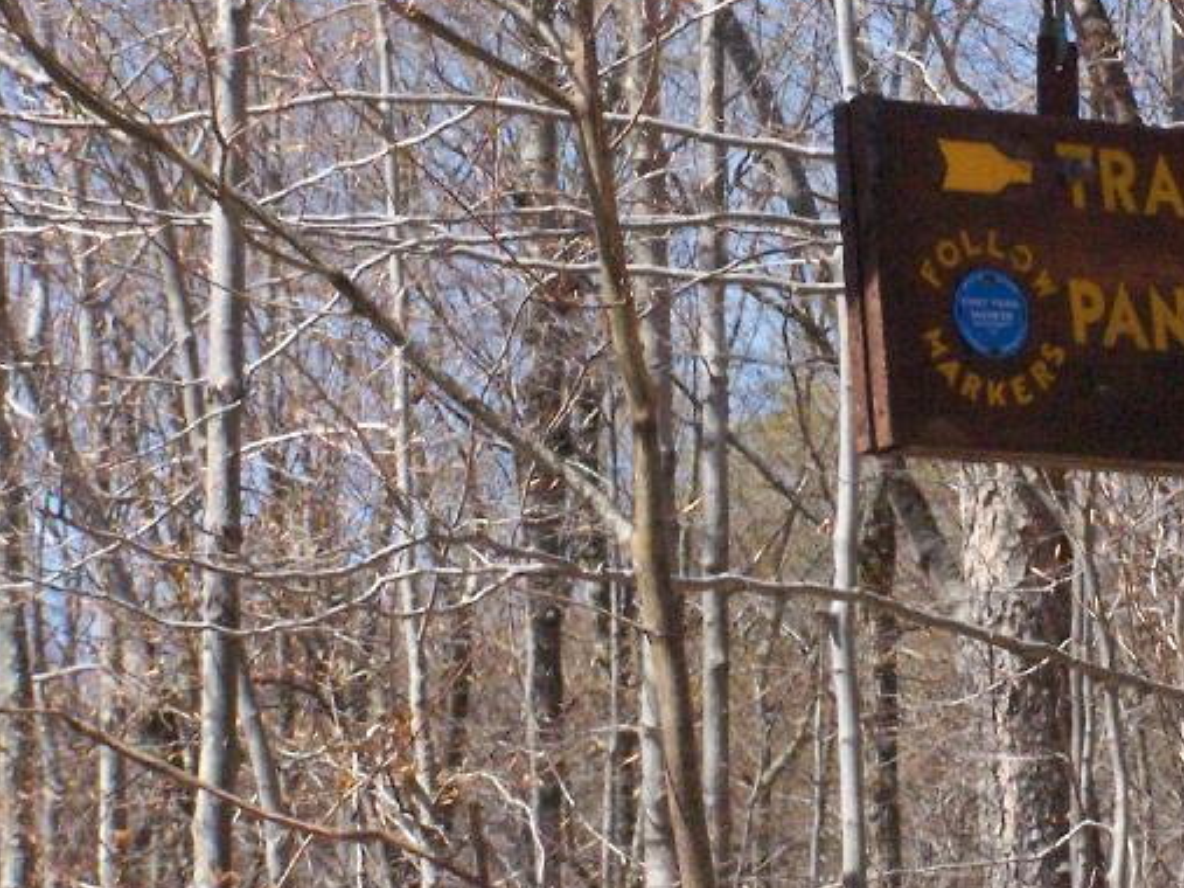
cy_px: 152
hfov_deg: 9.3
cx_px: 1156
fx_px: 7249
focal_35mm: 212
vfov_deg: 7.0
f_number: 6.3
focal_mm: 17.5
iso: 400
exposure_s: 1/800
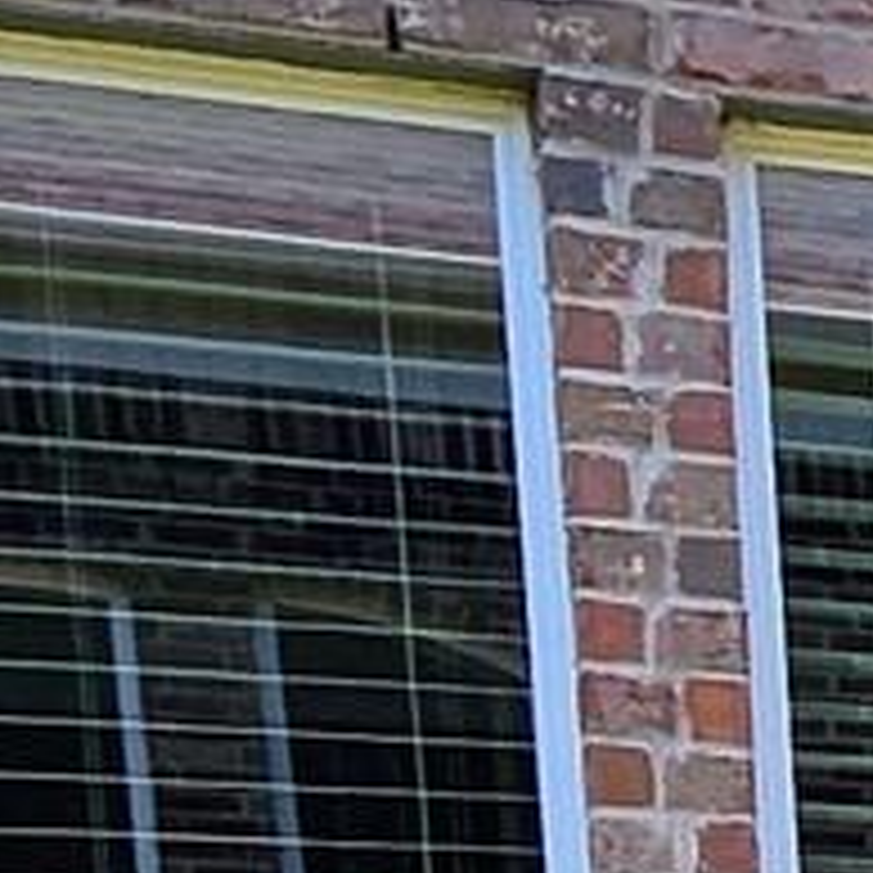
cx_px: 2480
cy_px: 1719
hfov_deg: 10.7
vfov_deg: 12.7
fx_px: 3452
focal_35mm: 121
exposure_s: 1/508
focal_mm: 1.74
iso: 32
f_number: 2.2
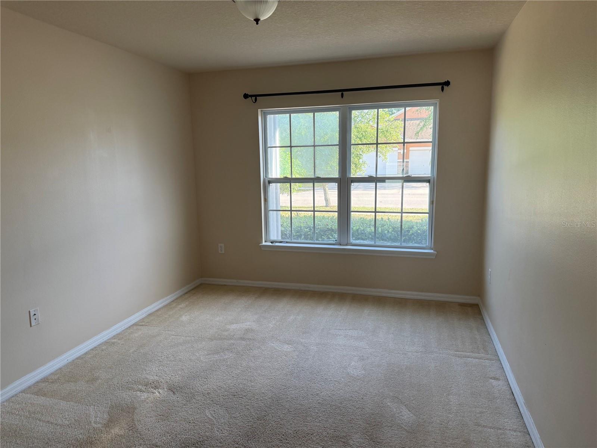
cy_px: 224
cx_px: 298
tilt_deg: -8.1
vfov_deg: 56.8
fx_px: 414
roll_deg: +0.6
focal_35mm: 24
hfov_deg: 71.6
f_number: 1.78
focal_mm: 6.76
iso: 125
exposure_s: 1/238
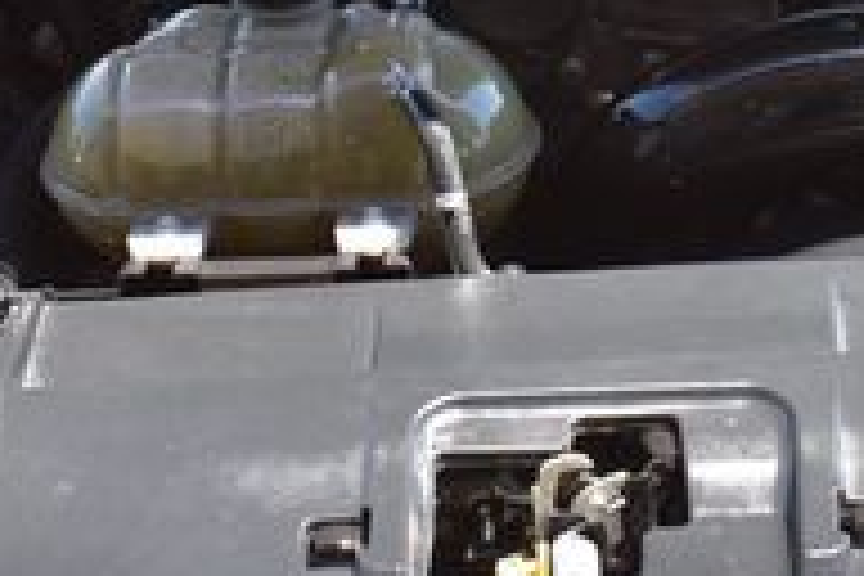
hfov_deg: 20.3
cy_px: -68
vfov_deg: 13.4
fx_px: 2400
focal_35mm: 100
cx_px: 634
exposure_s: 1/125
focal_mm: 20
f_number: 9
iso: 400
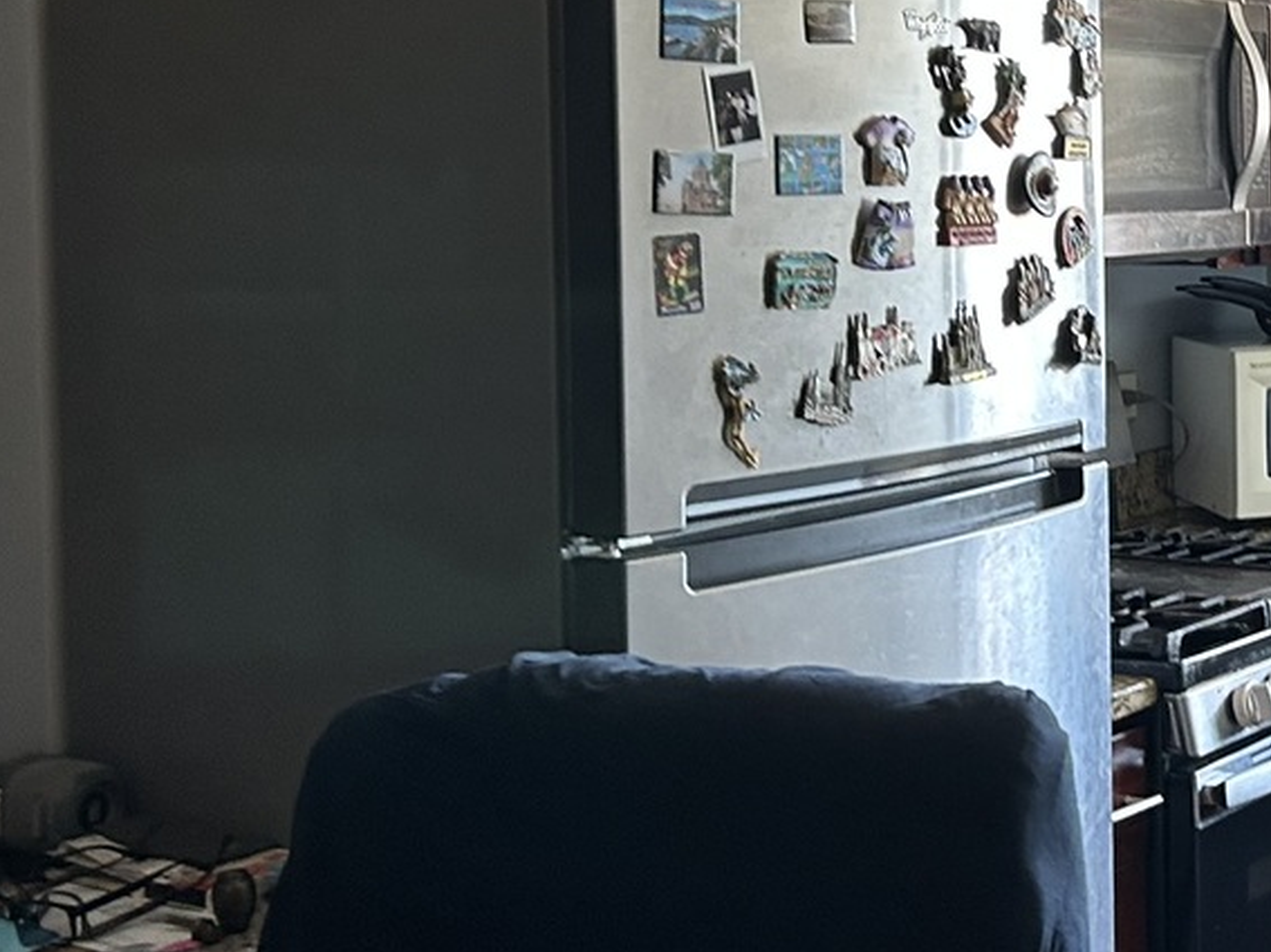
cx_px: 1300
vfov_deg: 22.0
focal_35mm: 66
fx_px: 2423
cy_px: 228
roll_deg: -0.9
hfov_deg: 27.5
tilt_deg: -4.7
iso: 160
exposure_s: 1/60
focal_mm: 5.7
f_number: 1.5
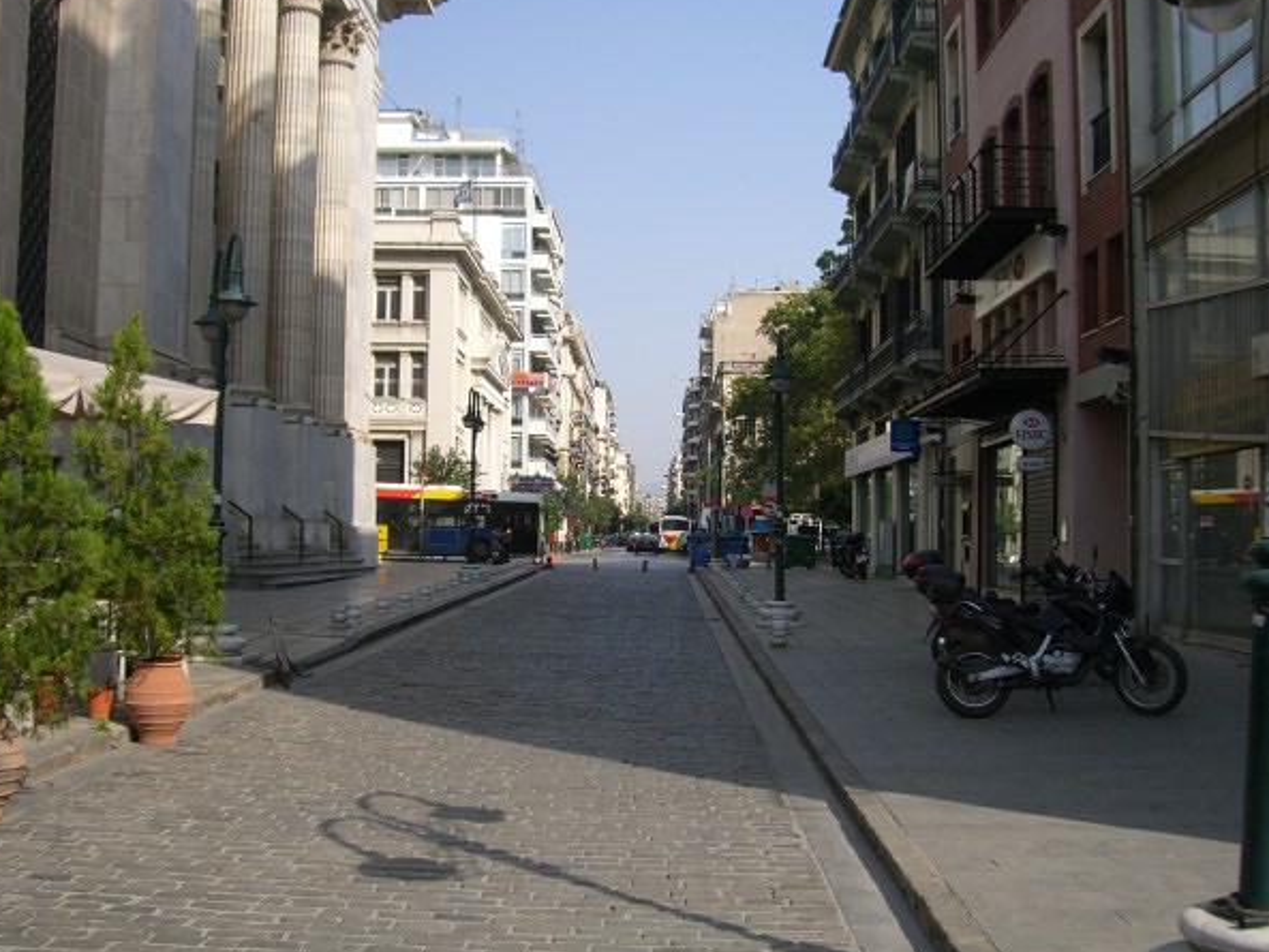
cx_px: 653
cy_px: 481
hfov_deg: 45.8
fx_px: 1503
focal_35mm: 41
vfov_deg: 35.1
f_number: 4.3
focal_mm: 6.2
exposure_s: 1/500
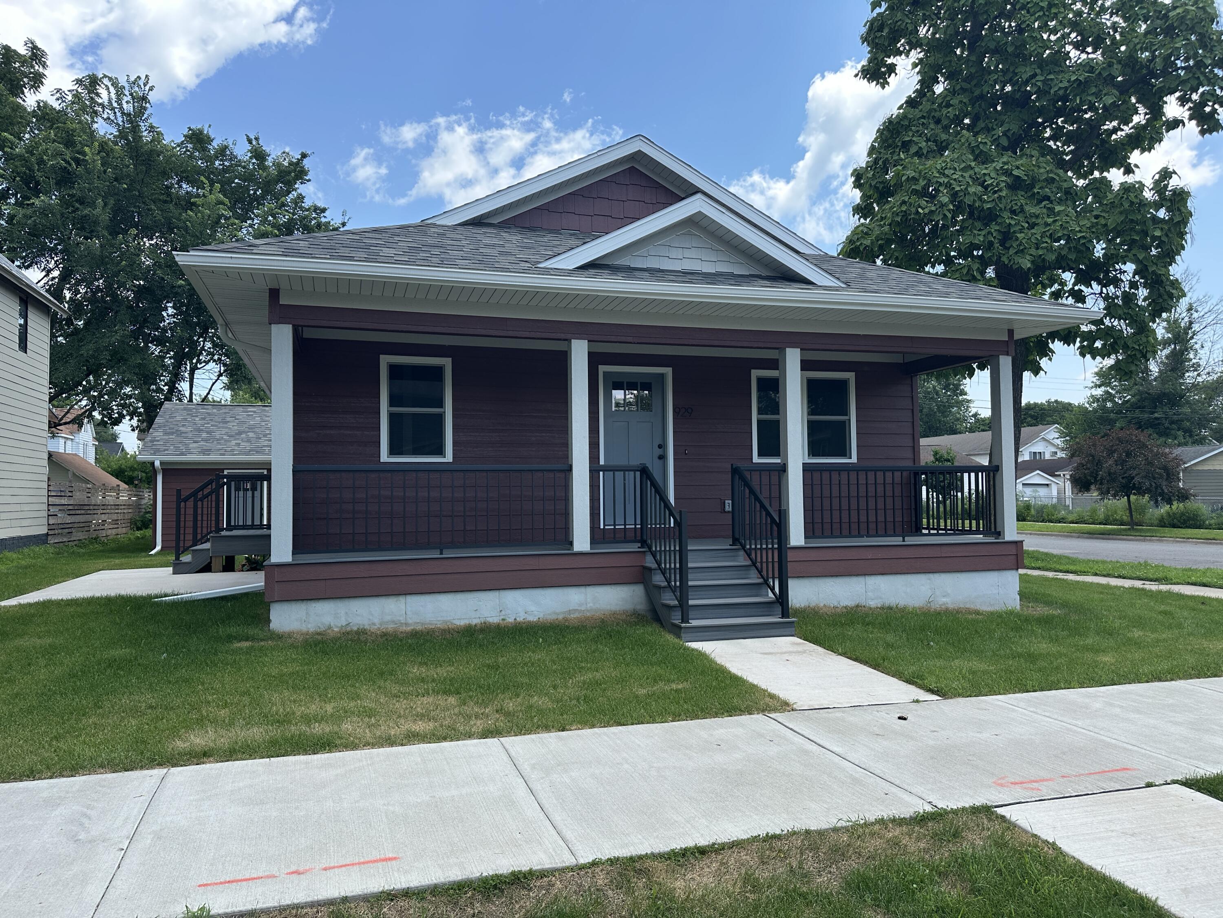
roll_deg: +1.6
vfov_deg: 56.8
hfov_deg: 71.6
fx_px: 848
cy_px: 459
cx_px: 612
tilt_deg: +2.9
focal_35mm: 24
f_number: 1.78
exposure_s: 1/1845
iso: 80
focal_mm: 6.86
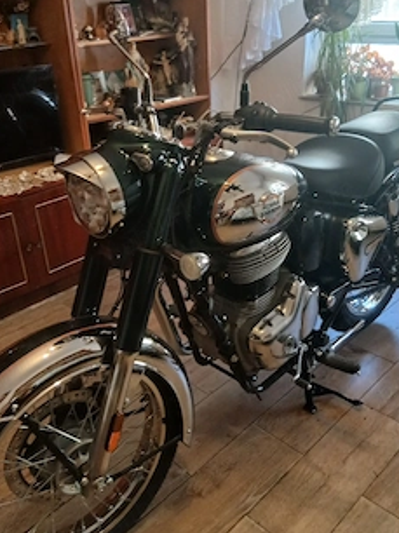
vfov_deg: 53.9
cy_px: 244
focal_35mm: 34
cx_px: 197
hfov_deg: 41.7
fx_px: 523
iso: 320
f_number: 1.8
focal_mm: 3.98
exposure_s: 1/33.3
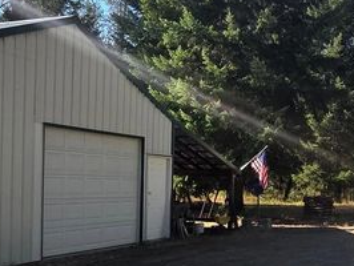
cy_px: 176
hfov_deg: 37.0
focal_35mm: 50
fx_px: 512
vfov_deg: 29.0
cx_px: 278
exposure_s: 1/1354
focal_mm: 2.2
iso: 40
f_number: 1.9
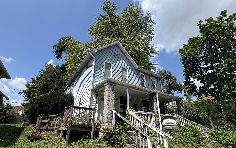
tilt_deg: +22.6
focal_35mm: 17
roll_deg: -0.7
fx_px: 109
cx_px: 119
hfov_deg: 94.4
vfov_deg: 67.8
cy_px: 81
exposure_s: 1/1880
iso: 50
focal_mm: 2.22
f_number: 2.2
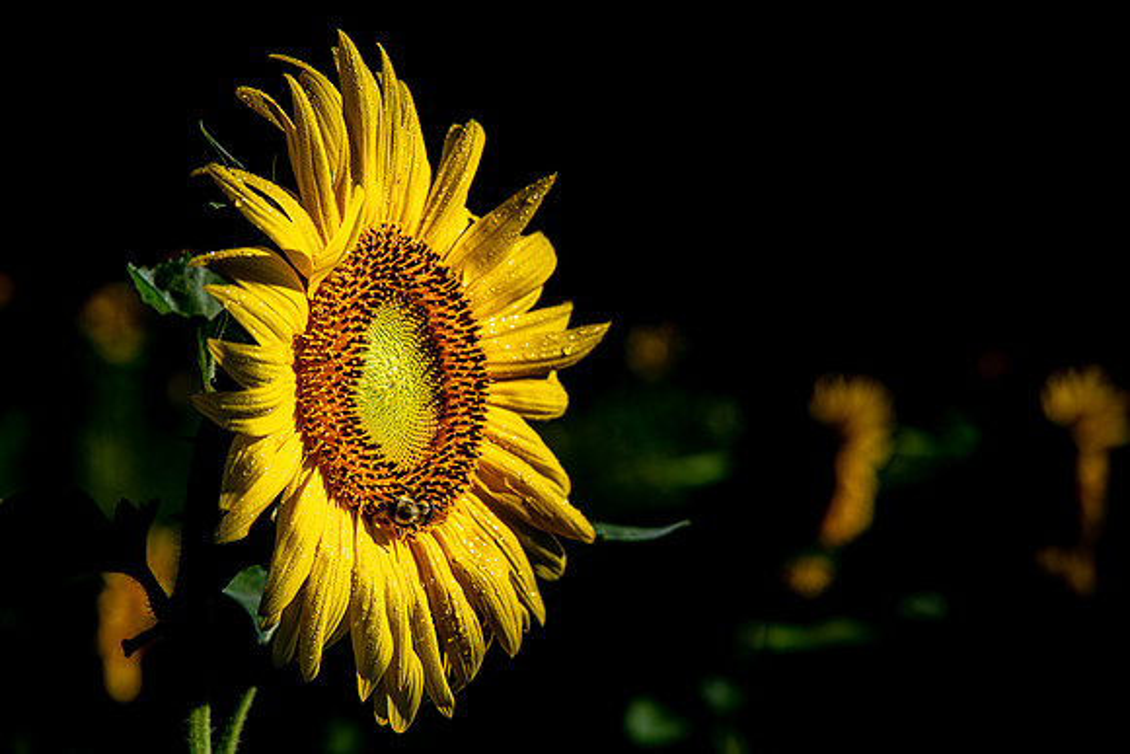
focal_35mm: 123
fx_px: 3852
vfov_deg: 11.2
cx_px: 552
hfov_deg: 16.7
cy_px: 369
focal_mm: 120
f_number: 9
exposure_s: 1/250
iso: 100
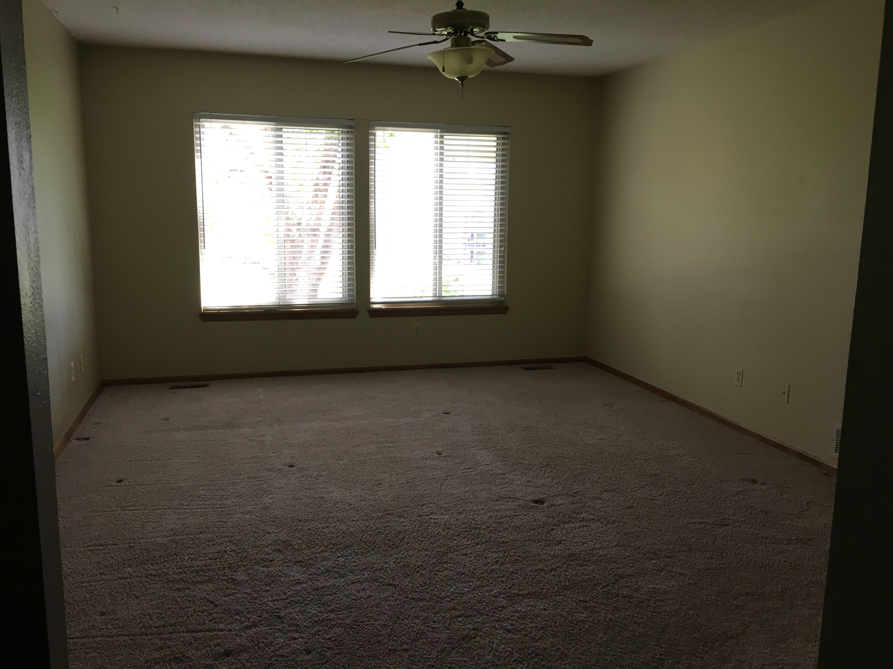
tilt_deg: -10.9
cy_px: 334
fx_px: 748
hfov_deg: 61.7
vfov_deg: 48.2
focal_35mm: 29
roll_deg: -0.3
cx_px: 446
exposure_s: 1/30
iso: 50
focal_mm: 4.15
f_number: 2.2
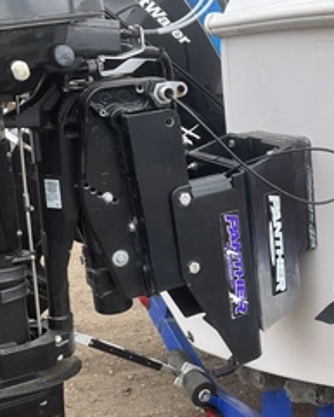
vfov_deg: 39.3
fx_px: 580
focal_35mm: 47
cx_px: 256
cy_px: 253
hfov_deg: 31.5
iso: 25
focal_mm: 3
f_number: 1.8
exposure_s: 1/486
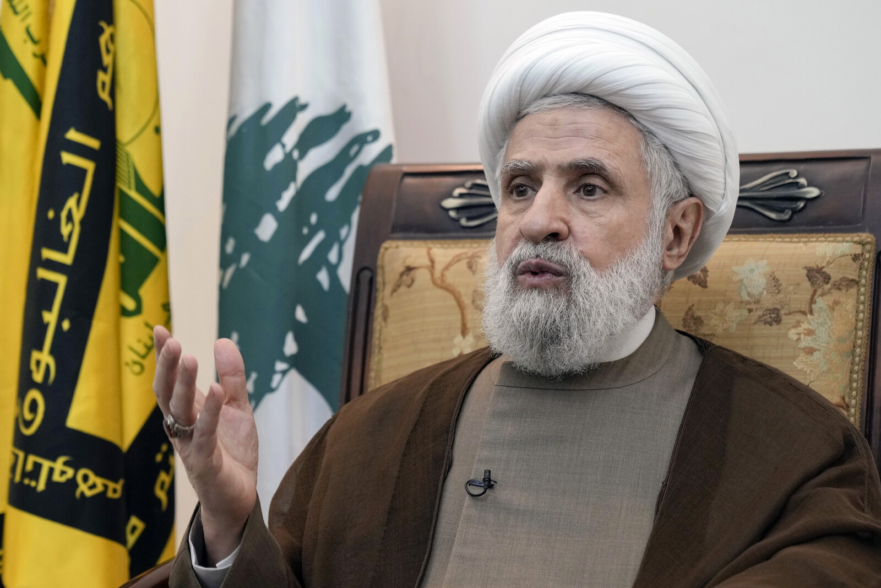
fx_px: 1468
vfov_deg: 22.6
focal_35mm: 60
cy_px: 294
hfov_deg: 33.4
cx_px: 440
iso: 1250
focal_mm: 60
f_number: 3.5
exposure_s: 1/200
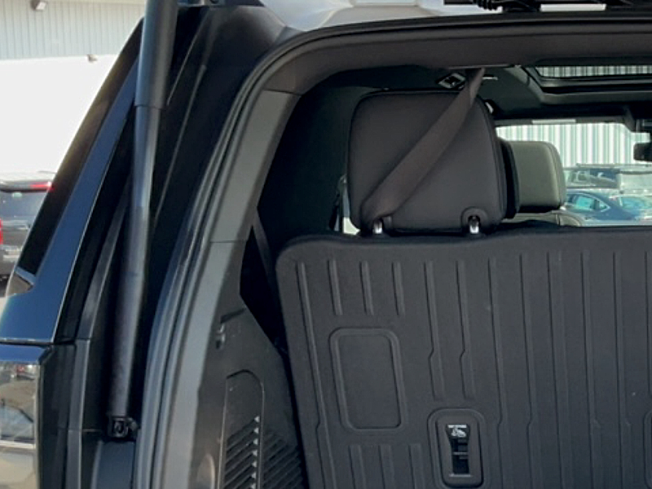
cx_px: 644
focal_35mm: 60
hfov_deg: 30.1
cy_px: 412
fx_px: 1130
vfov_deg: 23.9
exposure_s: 1/228
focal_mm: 3
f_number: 1.8
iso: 20
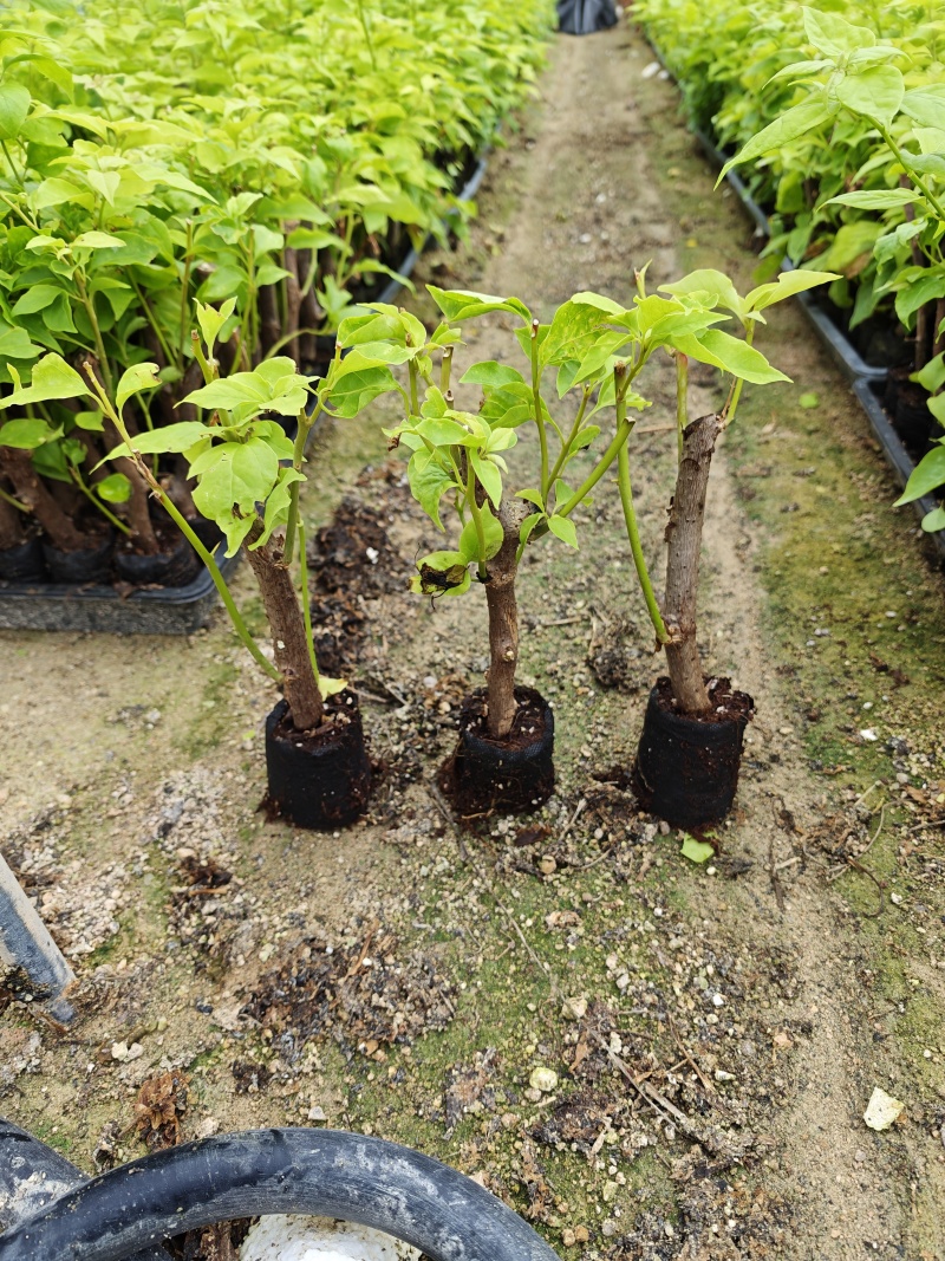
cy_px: 630
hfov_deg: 58.9
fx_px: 837
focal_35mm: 23
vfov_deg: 73.9
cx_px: 472
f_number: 1.67
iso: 64
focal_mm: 6.62
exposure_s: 1/145
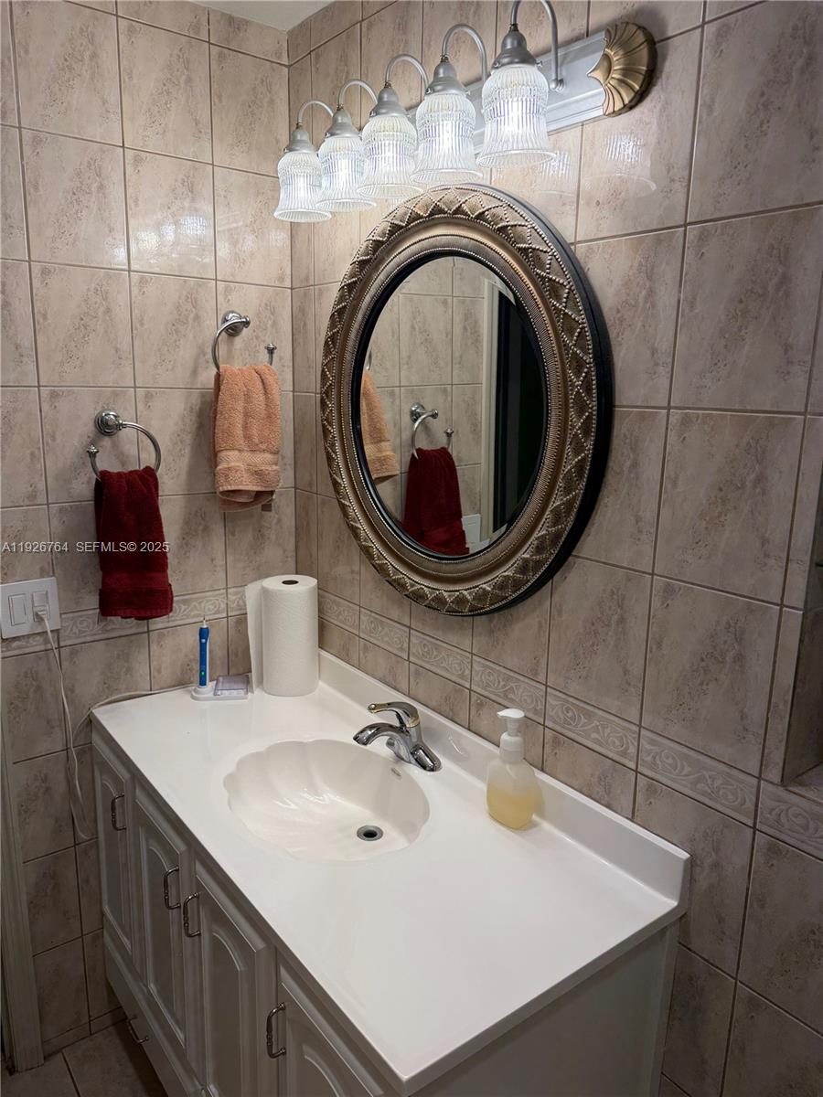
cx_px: 412
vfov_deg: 71.6
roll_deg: -0.1
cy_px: 548
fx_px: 761
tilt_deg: -11.9
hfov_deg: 56.8
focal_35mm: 24
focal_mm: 6.76
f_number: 1.78
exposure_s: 1/250
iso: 80
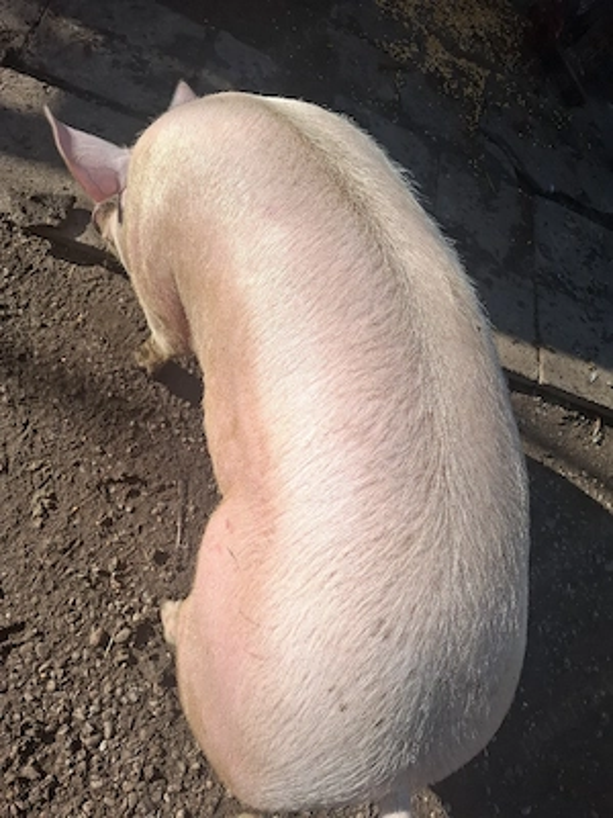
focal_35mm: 23
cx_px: 306
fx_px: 543
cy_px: 409
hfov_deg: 58.9
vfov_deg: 73.9
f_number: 1.8
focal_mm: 5.54
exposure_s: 1/1667
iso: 50
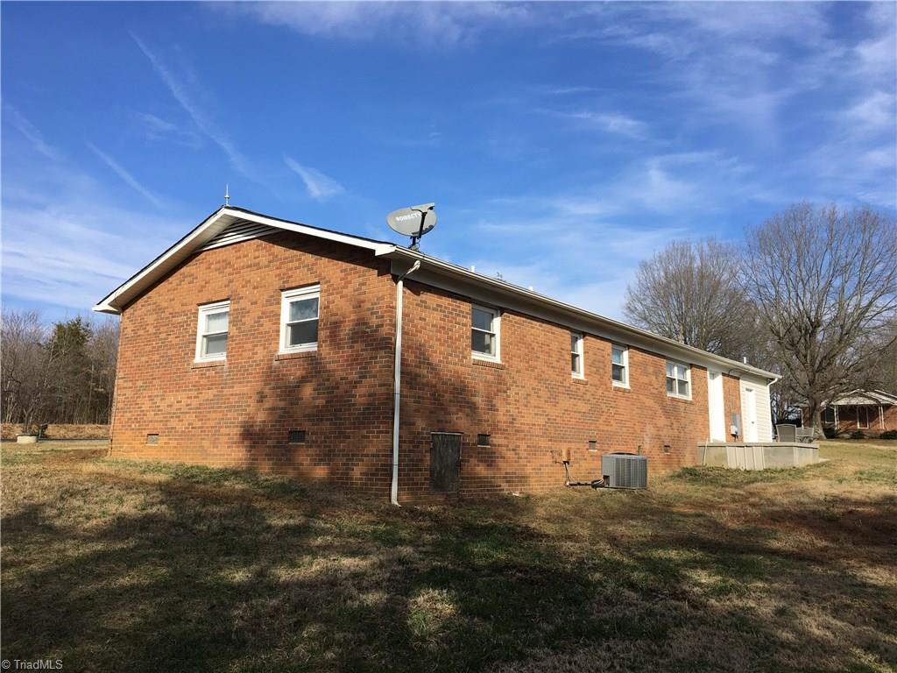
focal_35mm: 29
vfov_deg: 48.2
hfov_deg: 61.7
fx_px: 751
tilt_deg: +10.7
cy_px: 336
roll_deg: -0.5
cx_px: 448
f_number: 2.2
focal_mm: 4.15
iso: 25
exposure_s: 1/1326
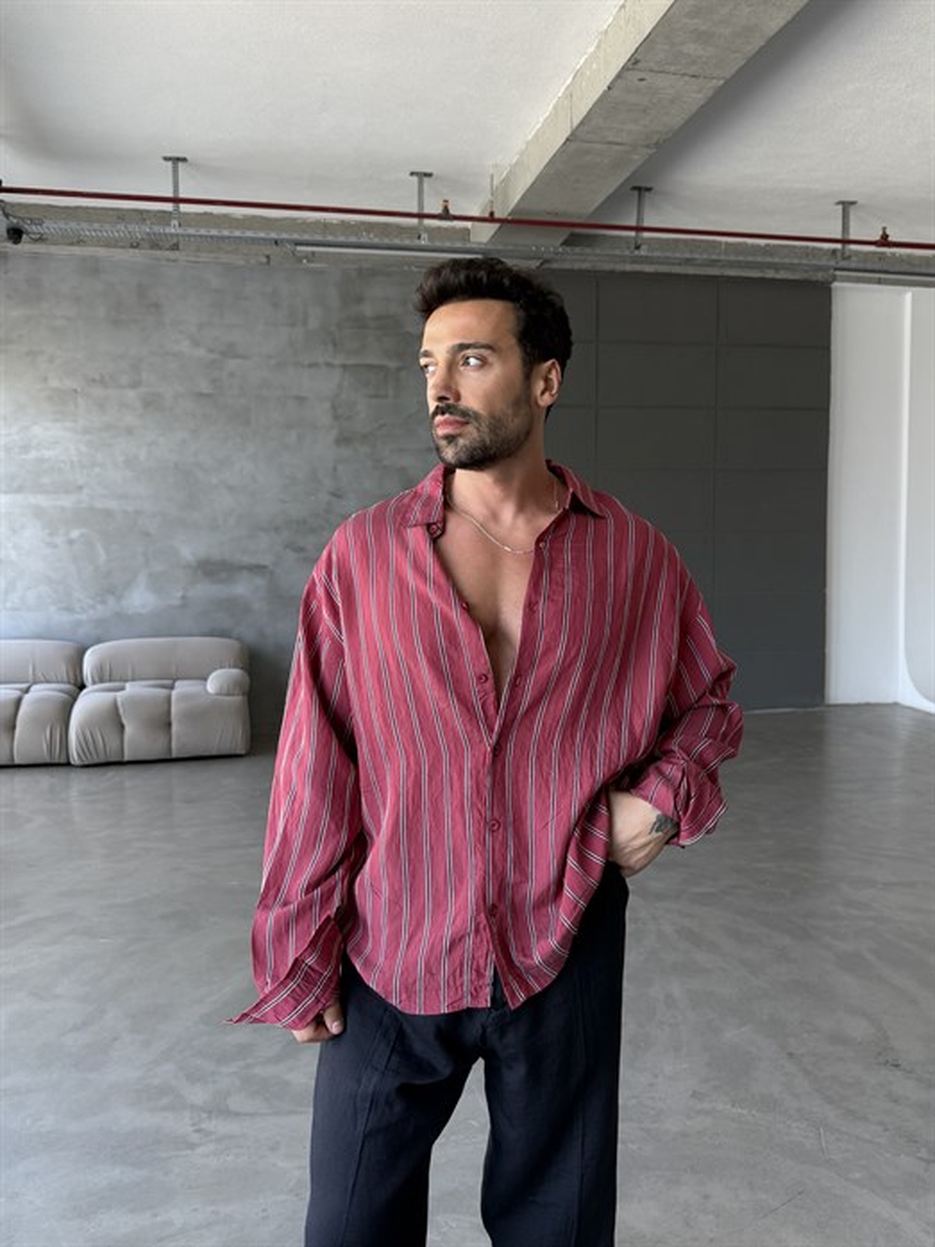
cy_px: 624
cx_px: 468
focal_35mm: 24
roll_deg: +1.1
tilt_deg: -4.3
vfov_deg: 71.6
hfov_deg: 56.8
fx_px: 864
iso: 125
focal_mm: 6.76
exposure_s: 1/121
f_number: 1.78
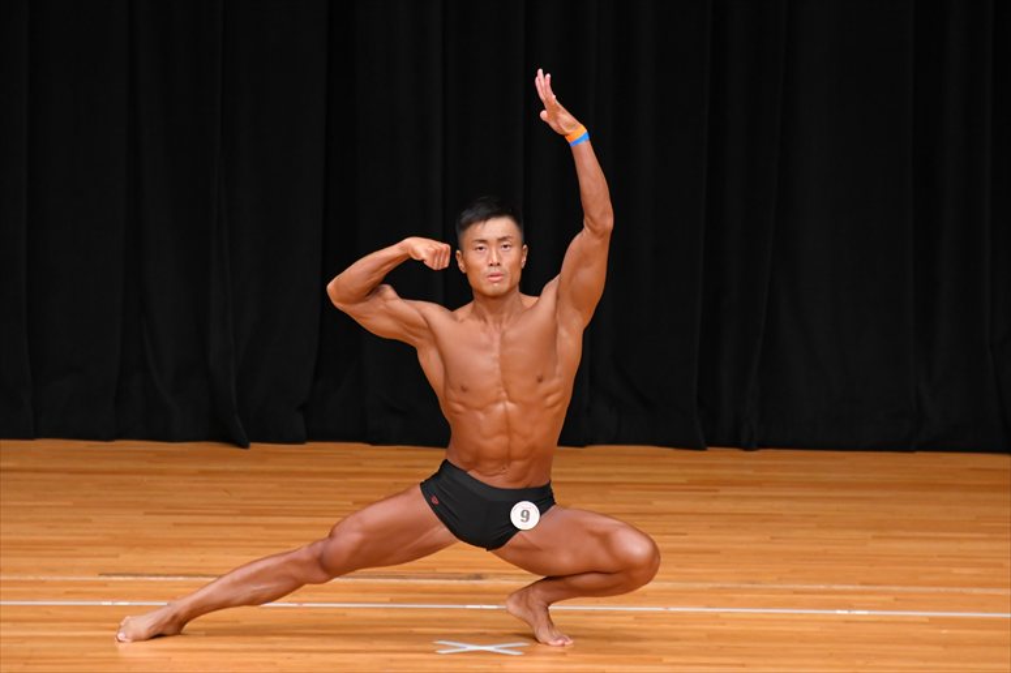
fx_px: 8842
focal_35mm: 315
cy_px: 336
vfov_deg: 4.4
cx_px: 506
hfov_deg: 6.5
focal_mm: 210
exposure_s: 1/400
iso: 3200
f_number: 5.6
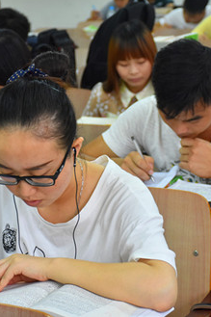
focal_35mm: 114
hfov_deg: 12.0
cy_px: 158
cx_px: 129
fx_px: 1003
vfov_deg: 18.0
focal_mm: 50
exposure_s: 1/60
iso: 1100
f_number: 4.8
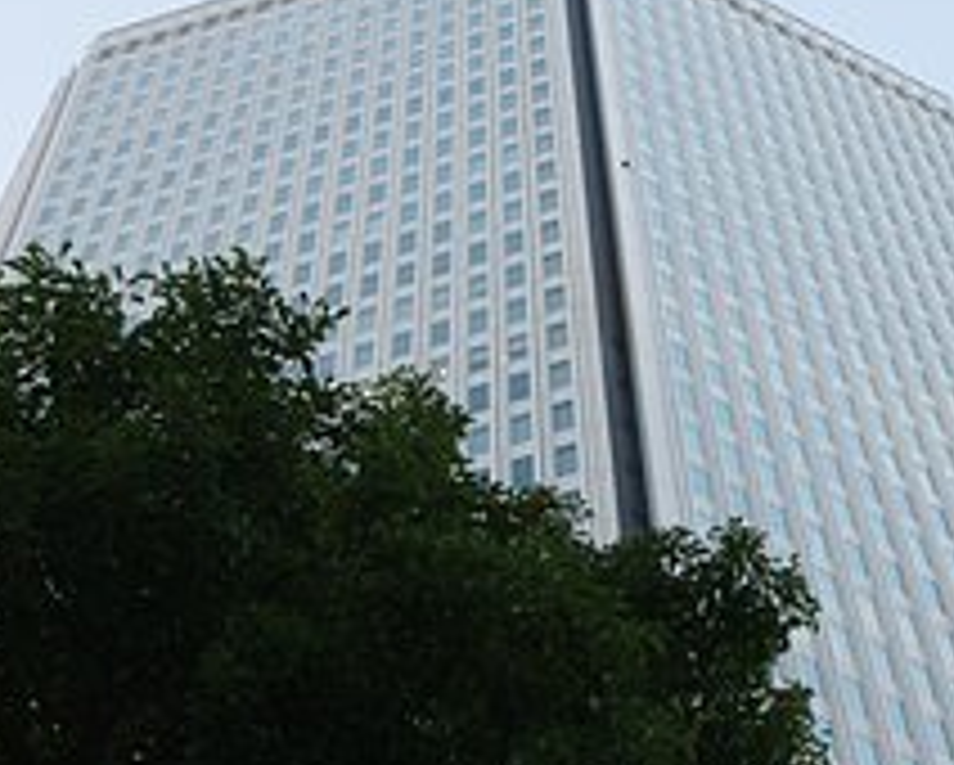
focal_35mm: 111
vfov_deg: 13.9
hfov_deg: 17.3
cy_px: 556
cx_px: 616
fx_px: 3137
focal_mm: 32.5
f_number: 5.6
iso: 800
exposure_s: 1/80
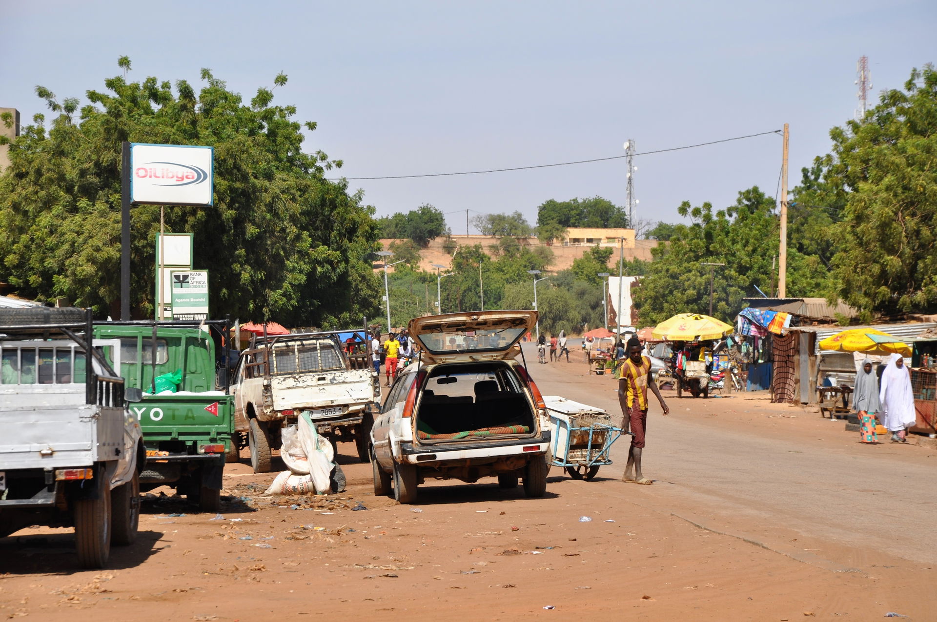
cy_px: 311
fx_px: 3821
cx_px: 468
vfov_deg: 9.3
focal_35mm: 147
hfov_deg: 14.0
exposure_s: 1/500
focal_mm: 98
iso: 200
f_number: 10
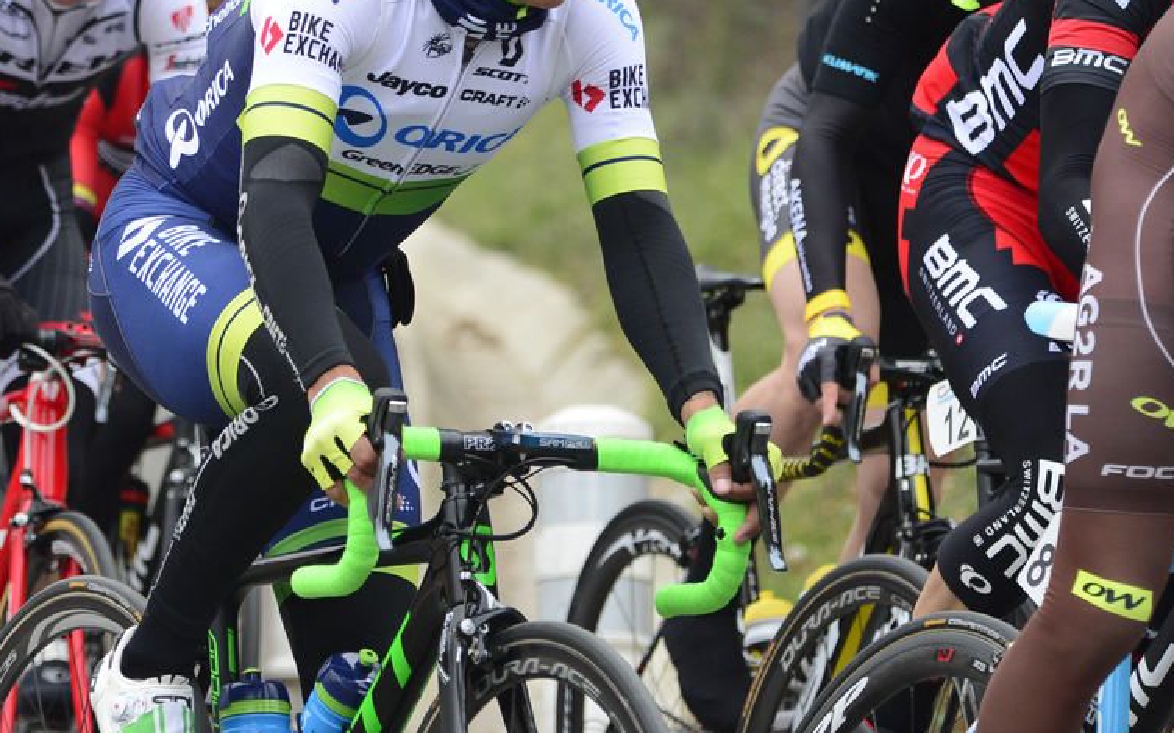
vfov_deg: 5.0
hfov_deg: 8.1
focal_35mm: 260
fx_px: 8319
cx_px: 393
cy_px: 189
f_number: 6.3
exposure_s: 1/1000
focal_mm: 160
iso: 1250
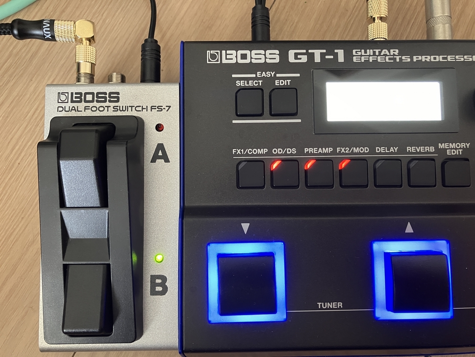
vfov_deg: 49.7
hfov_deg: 63.4
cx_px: 238
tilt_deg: -76.5
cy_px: 178
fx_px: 384
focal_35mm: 28
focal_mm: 3.99
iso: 400
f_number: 1.8
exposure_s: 1/34
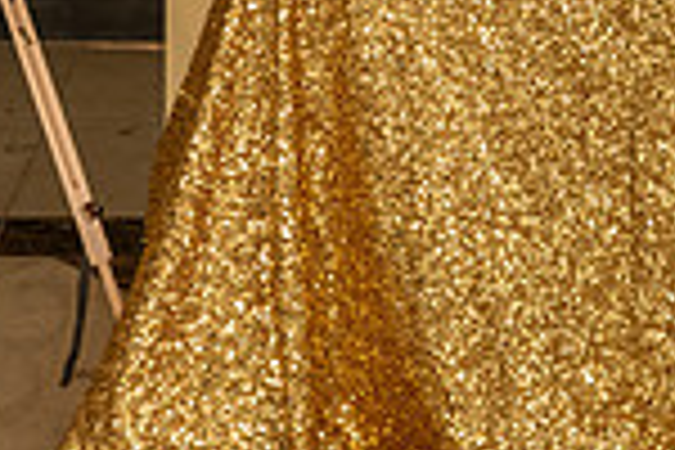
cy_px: -358
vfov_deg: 11.4
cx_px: 626
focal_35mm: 112
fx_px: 2100
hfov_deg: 17.9
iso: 800
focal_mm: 29
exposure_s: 1/100
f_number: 5.6
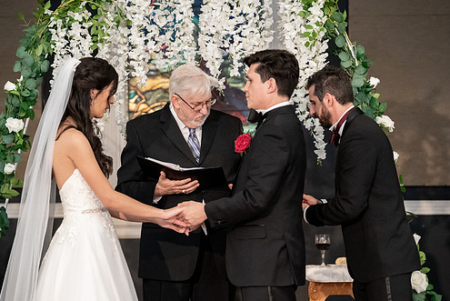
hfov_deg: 13.6
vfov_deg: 9.1
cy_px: 161
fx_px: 1889
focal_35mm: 151
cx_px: 204
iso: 8000
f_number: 4
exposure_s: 1/200
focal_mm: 129
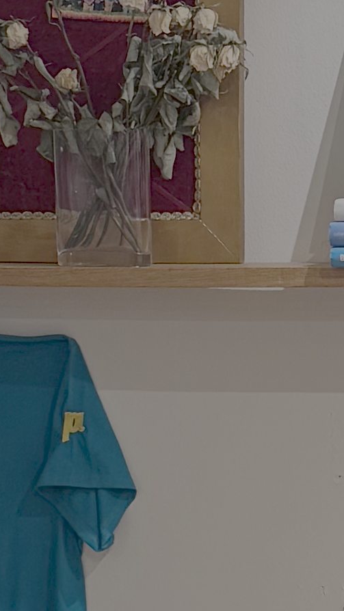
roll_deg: +1.1
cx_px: 310
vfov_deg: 12.7
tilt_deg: -9.9
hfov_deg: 7.3
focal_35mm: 167
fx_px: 2708
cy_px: 628
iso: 160
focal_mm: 6.76
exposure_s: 1/60
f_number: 1.78
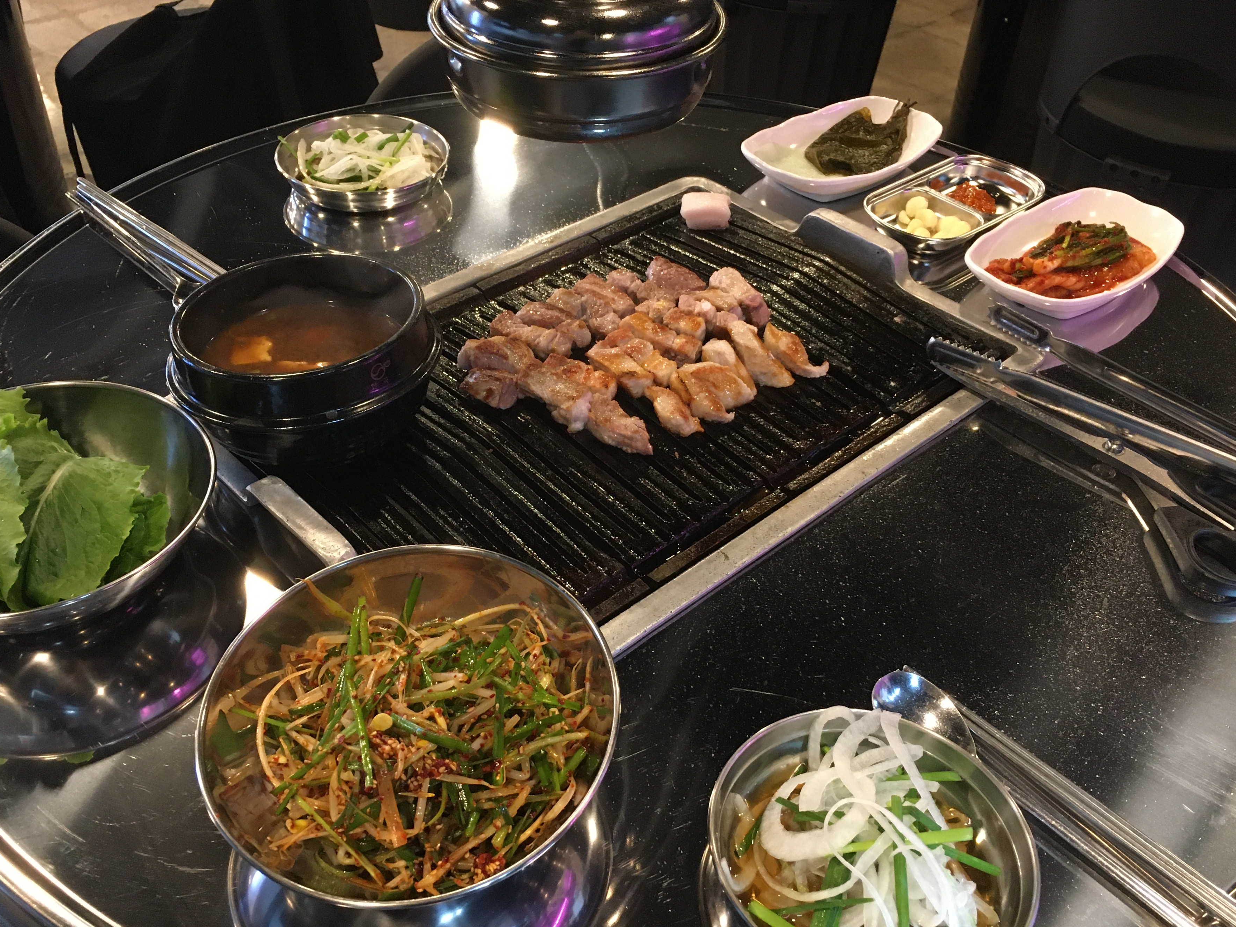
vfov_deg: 42.9
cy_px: 500
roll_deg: -1.0
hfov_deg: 55.3
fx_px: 1178
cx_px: 589
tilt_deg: -41.3
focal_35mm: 33
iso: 200
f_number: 2.2
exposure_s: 1/30
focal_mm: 4.15
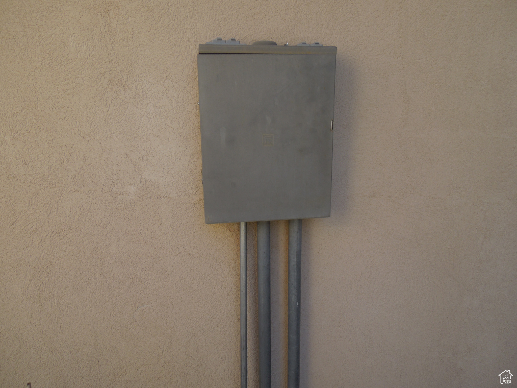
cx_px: 258
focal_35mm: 25
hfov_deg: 69.4
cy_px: 194
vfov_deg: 54.9
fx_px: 373
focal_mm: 4.5
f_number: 3.3
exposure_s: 1/250
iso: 100
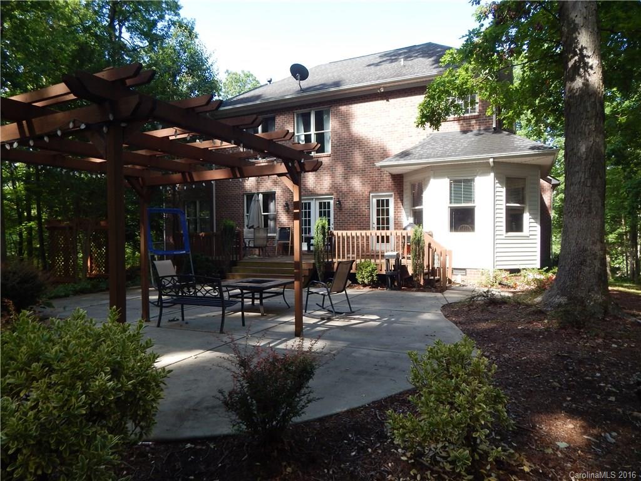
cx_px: 320
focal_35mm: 22
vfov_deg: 61.1
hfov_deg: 76.4
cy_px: 240
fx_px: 407
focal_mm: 4
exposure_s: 1/250
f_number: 3
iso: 125
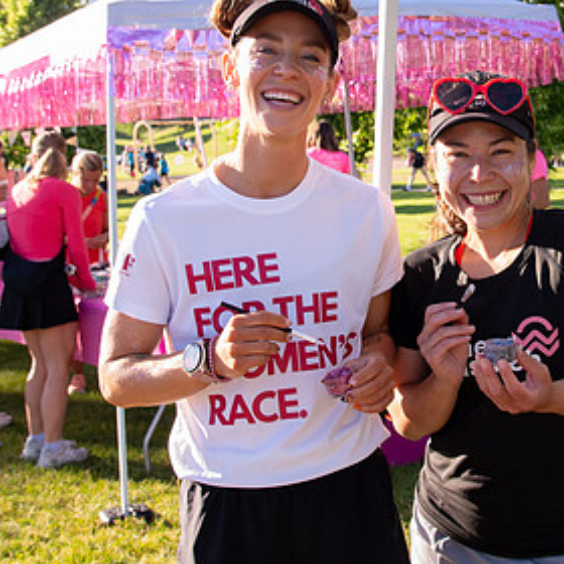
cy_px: 177
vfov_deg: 25.6
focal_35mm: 67
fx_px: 1235
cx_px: 453
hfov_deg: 25.3
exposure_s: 1/320
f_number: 7.1
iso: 500
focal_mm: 28
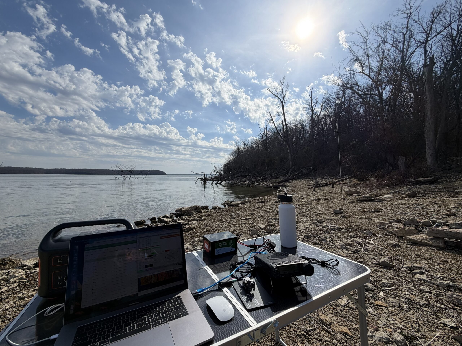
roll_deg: -2.0
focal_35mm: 14
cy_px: 173
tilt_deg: +0.5
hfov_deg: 102.1
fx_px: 187
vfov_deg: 85.7
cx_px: 231
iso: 20
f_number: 2.2
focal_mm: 2.22
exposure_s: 1/2024
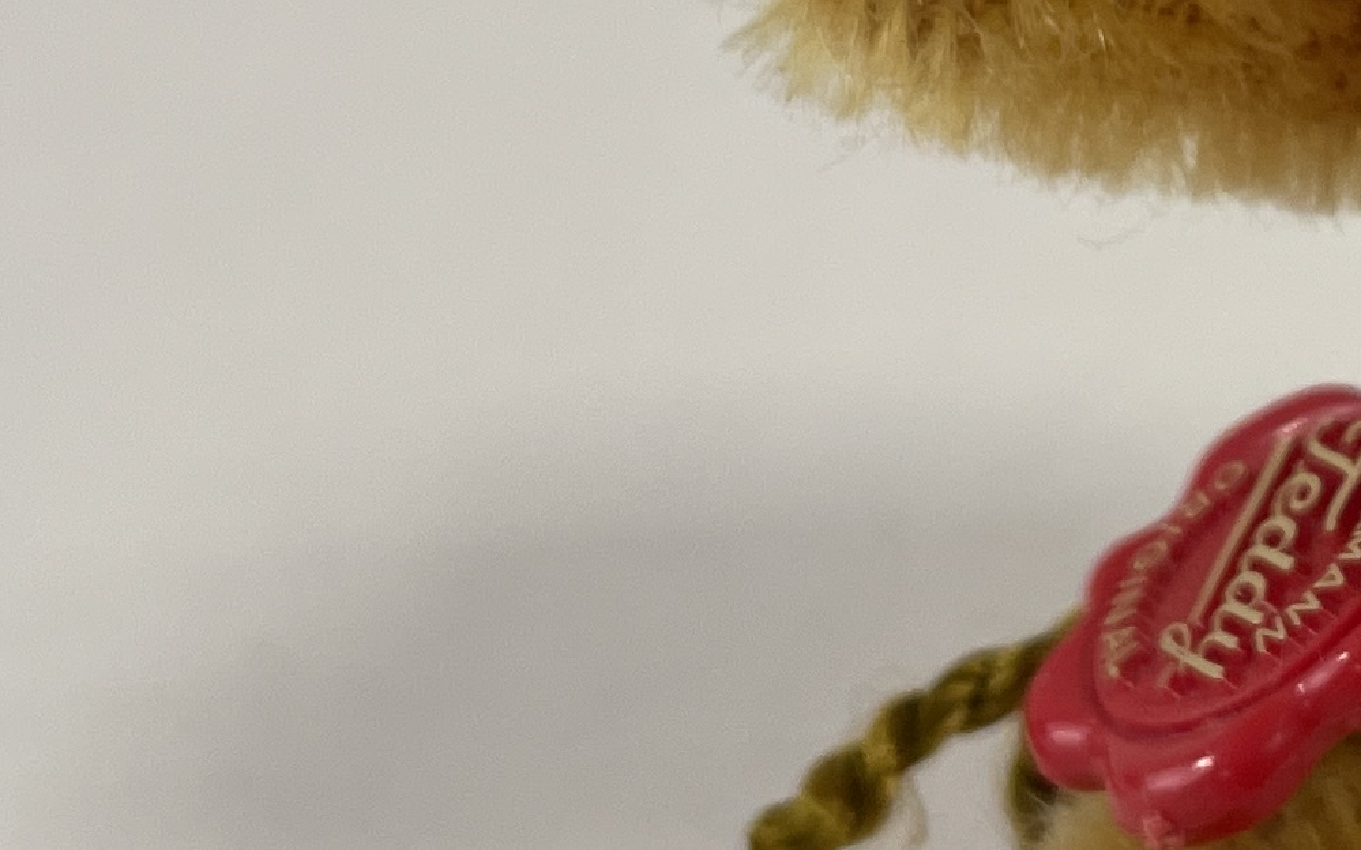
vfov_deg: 12.1
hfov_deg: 18.4
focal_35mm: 107
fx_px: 3968
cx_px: 1659
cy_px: -8
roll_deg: +1.3
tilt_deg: -22.8
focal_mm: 5.1
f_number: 1.6
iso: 125
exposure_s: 1/100
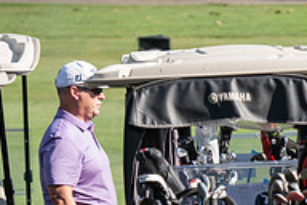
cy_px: 297
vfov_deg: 3.8
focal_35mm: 363
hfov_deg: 5.6
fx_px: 3095
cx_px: 385
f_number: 3.5
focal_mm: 120
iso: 100
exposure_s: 1/500
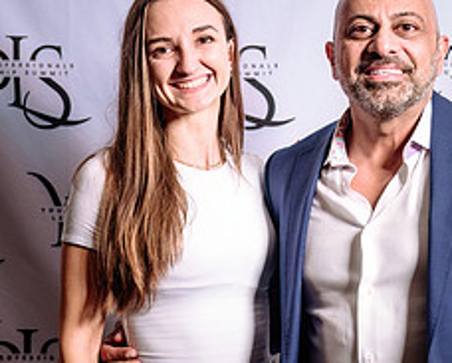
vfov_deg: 18.1
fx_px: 1139
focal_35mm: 85
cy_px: 245
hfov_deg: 22.3
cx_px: 310
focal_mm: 31
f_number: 2.8
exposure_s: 1/160
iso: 500
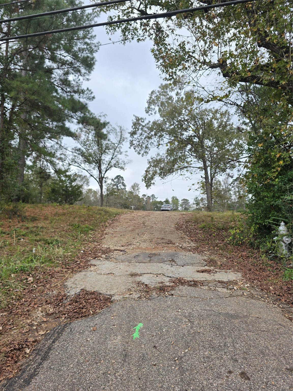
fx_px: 260
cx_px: 146
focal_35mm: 23
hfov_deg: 58.9
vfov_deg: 73.9
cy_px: 196
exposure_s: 1/180
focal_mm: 6.3
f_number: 1.7
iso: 32
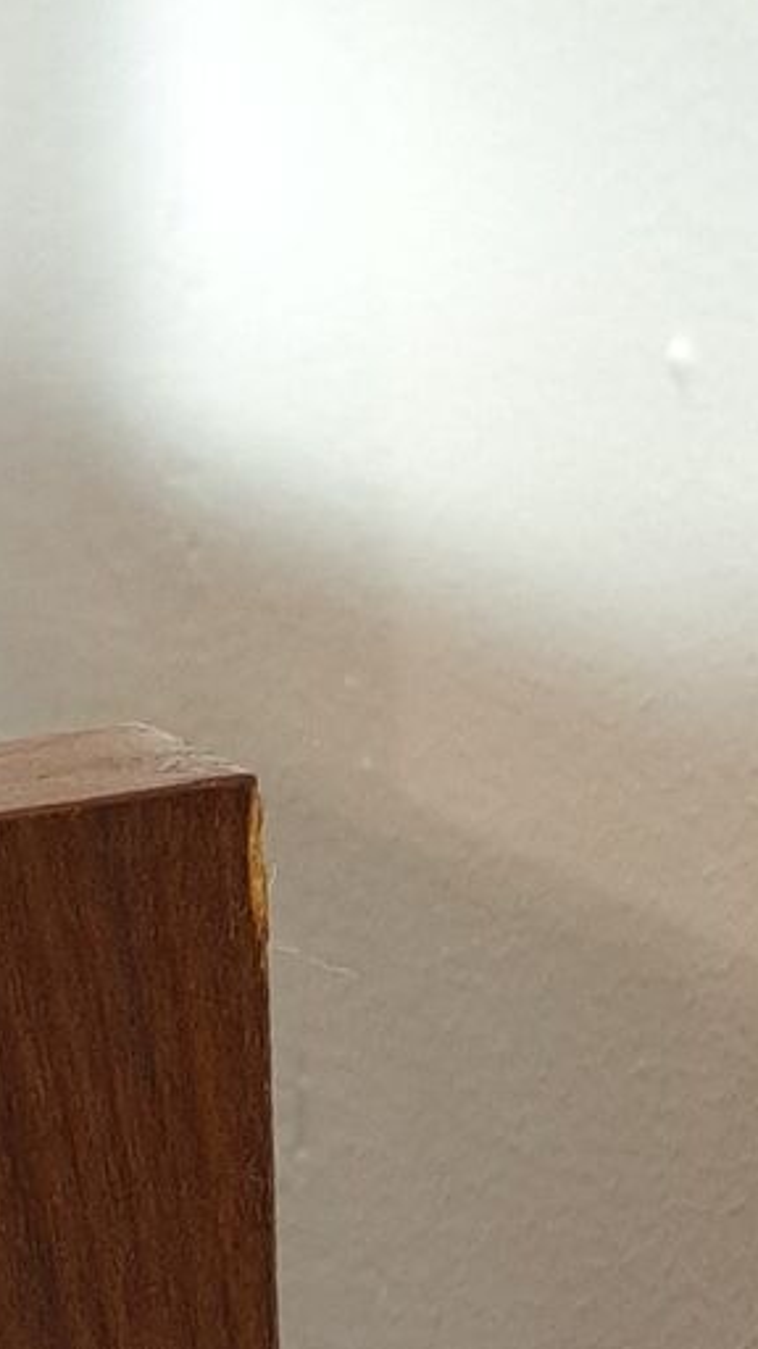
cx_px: -61
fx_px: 3650
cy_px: 1094
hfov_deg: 11.7
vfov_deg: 20.7
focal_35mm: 102
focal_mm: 5.23
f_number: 1.8
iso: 400
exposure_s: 1/50
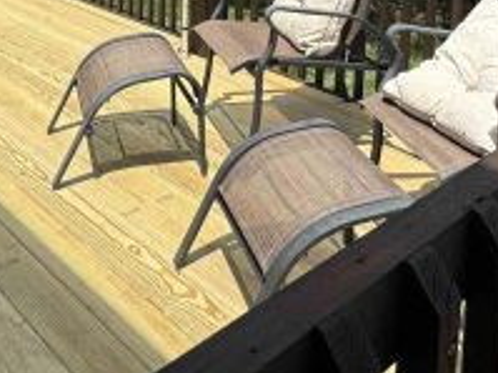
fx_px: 676
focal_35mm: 47
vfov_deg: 26.5
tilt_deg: -5.4
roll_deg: -1.7
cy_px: -103
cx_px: 181
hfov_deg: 40.1
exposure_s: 1/1198
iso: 40
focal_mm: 2.22
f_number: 2.2
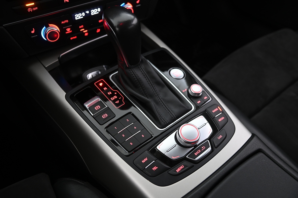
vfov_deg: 37.8
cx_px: 149
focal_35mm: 35
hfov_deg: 54.5
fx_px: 289
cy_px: 99
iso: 2000
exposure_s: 1/15
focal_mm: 35
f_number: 4
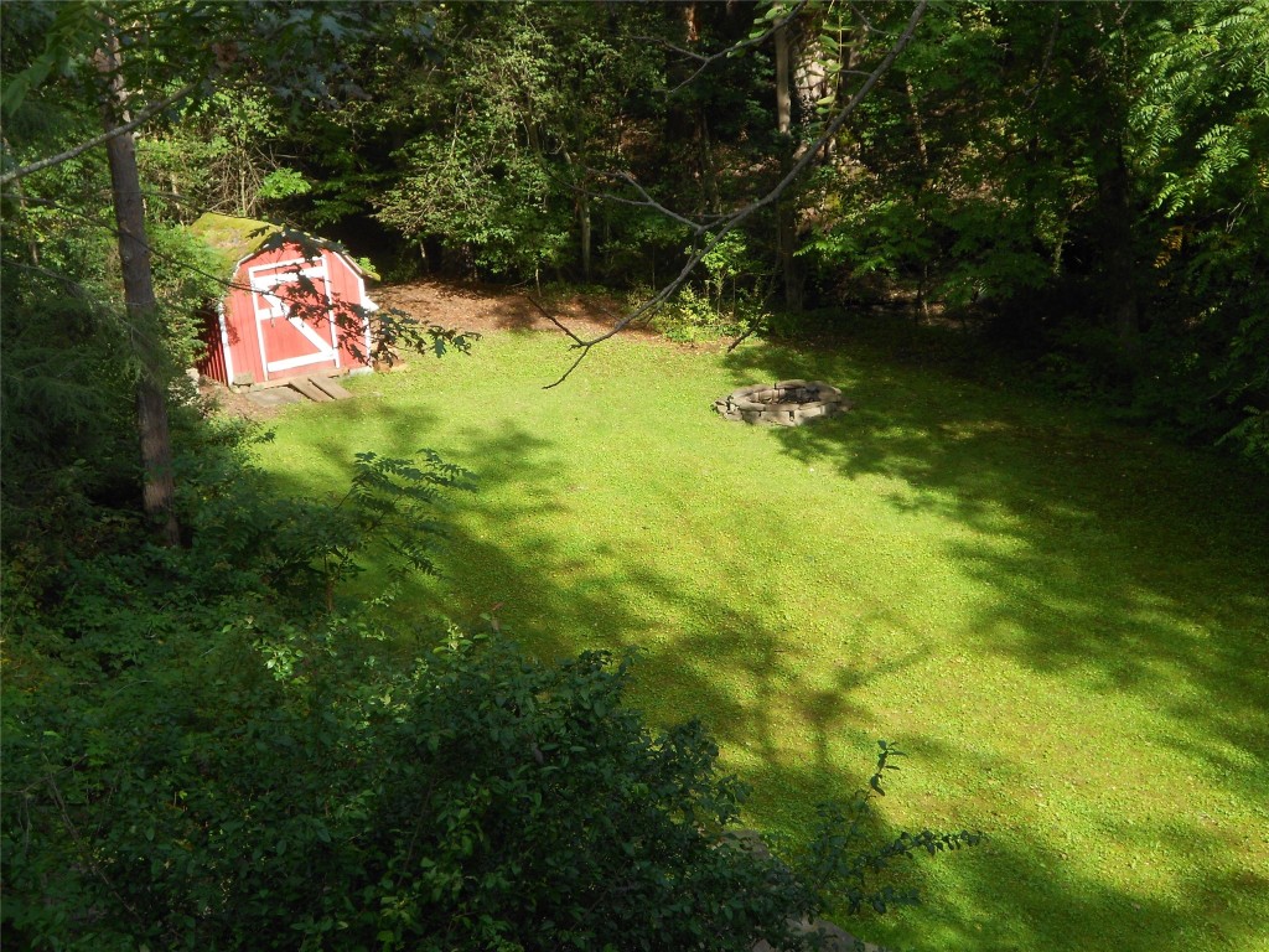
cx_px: 634
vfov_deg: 26.1
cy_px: 476
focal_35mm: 56
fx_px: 2053
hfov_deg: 34.3
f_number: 4.9
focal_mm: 10
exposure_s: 1/160
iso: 80
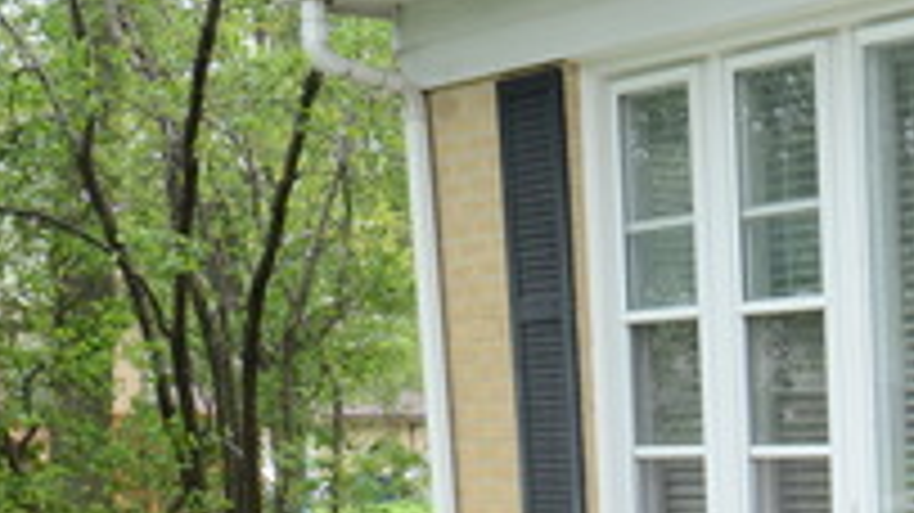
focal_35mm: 109
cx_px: 1049
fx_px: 2641
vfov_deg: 10.9
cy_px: 616
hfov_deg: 18.7
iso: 200
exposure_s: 1/40
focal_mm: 22
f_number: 16
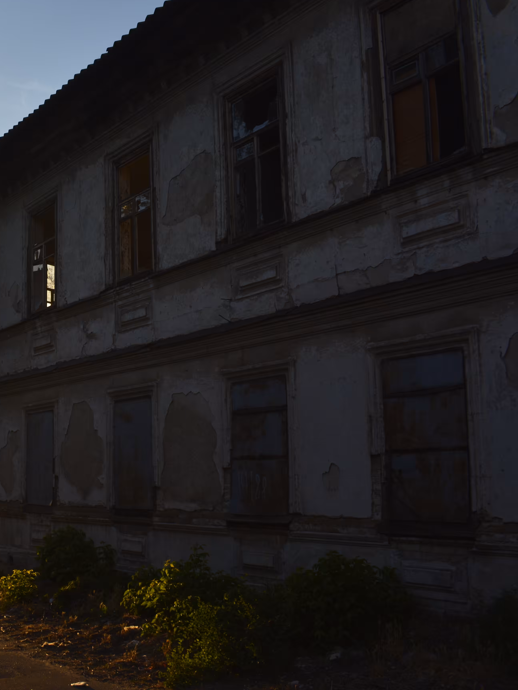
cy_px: 362
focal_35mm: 45
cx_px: -20
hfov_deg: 29.7
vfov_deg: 42.1
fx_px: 898
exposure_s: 1/125
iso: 200
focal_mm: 18
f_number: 11
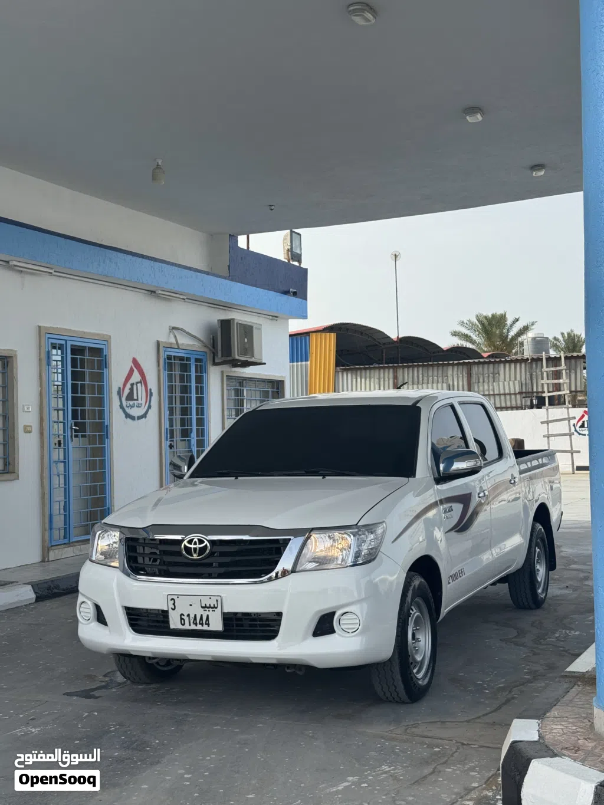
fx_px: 1117
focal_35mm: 48
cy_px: 402
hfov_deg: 30.3
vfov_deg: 39.7
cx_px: 302
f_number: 1.78
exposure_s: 1/2252
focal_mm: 6.76
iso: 64
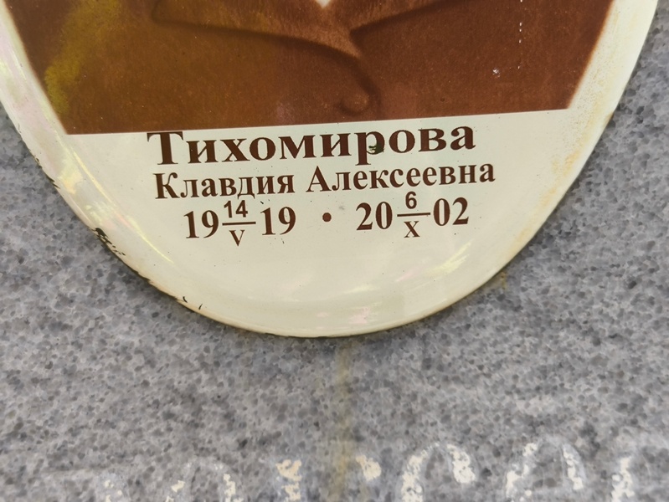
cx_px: 334
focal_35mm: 50
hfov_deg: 38.2
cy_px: 251
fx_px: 967
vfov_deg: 29.1
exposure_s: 1/221
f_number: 1.7
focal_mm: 4.71
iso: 50
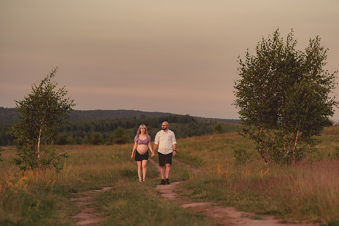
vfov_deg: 13.6
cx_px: 189
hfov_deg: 20.4
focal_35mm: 100
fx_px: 943
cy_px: 133
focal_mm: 85
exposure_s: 1/500
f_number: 2.8
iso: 400
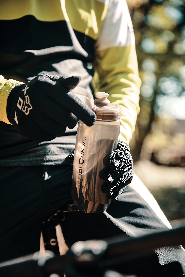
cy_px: 138
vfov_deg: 28.8
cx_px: 92
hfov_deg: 19.5
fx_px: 539
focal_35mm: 70
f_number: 2.8
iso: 500
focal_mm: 70
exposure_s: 1/3200
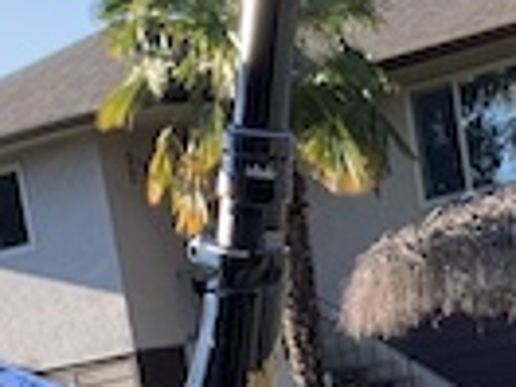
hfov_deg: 12.5
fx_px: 2355
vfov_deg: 8.7
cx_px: 364
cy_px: 864
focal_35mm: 158
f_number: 1.8
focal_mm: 4.25
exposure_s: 1/417
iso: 25
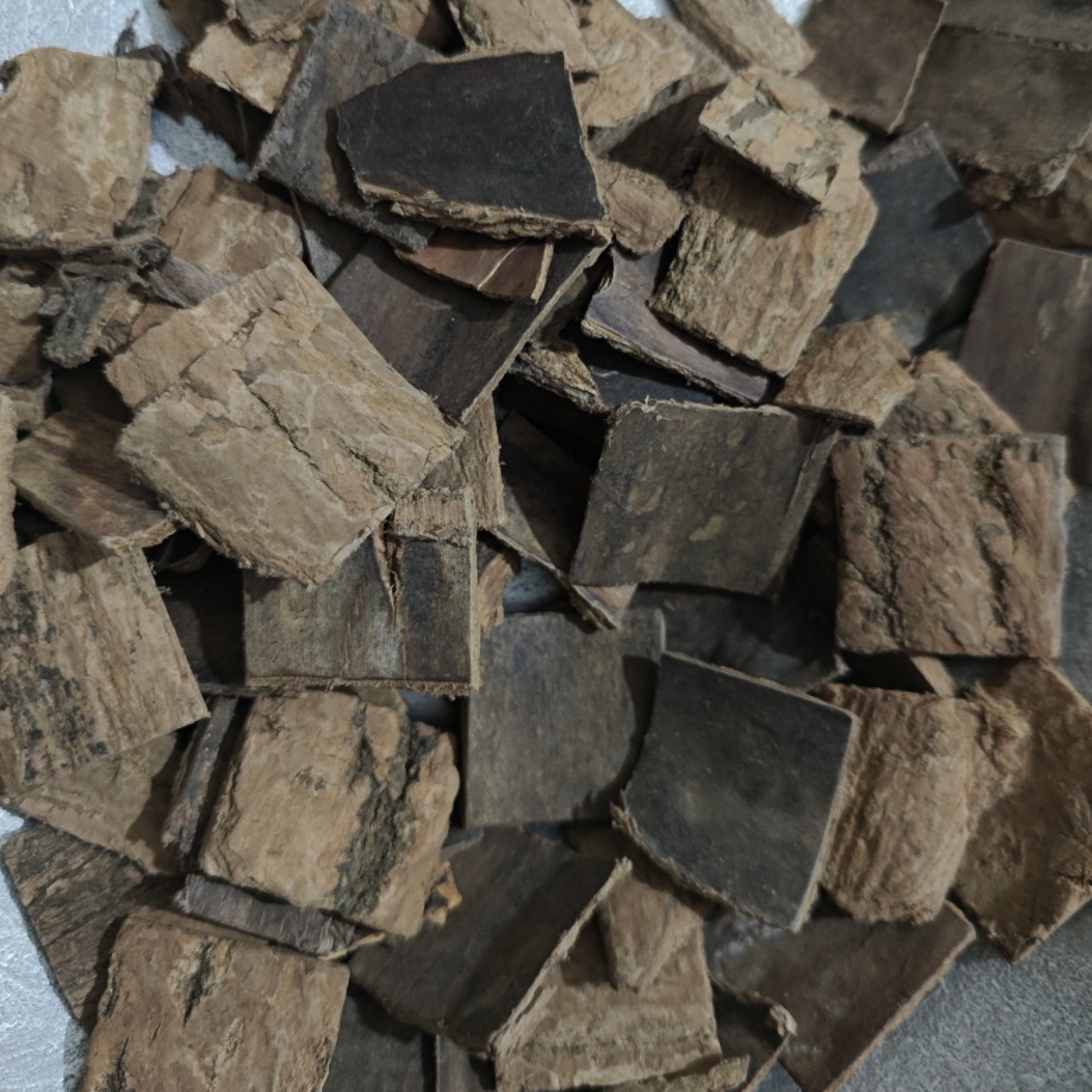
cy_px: 470
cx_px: 549
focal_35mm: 29
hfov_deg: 55.6
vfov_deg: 55.4
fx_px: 1035
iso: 800
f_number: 1.6
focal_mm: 5.84
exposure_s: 1/33.3
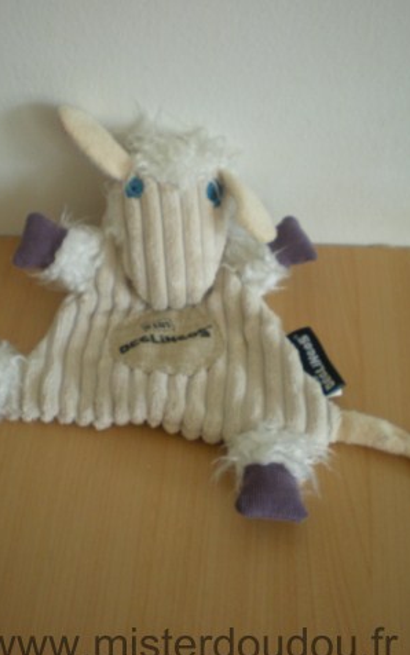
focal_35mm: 44
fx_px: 786
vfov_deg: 45.2
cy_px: 314
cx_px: 190
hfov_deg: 29.2
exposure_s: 1/37
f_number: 3.1
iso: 200
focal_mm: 6.3
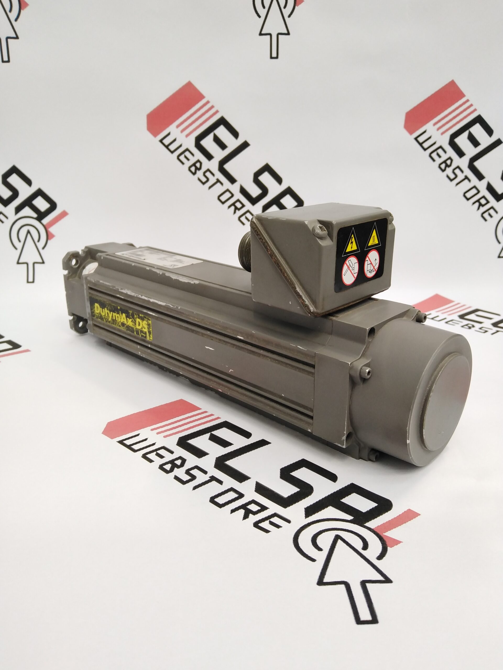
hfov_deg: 53.1
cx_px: 252
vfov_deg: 67.3
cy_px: 335
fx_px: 504
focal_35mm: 26
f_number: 1.8
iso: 117
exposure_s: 1/30
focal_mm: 3.59
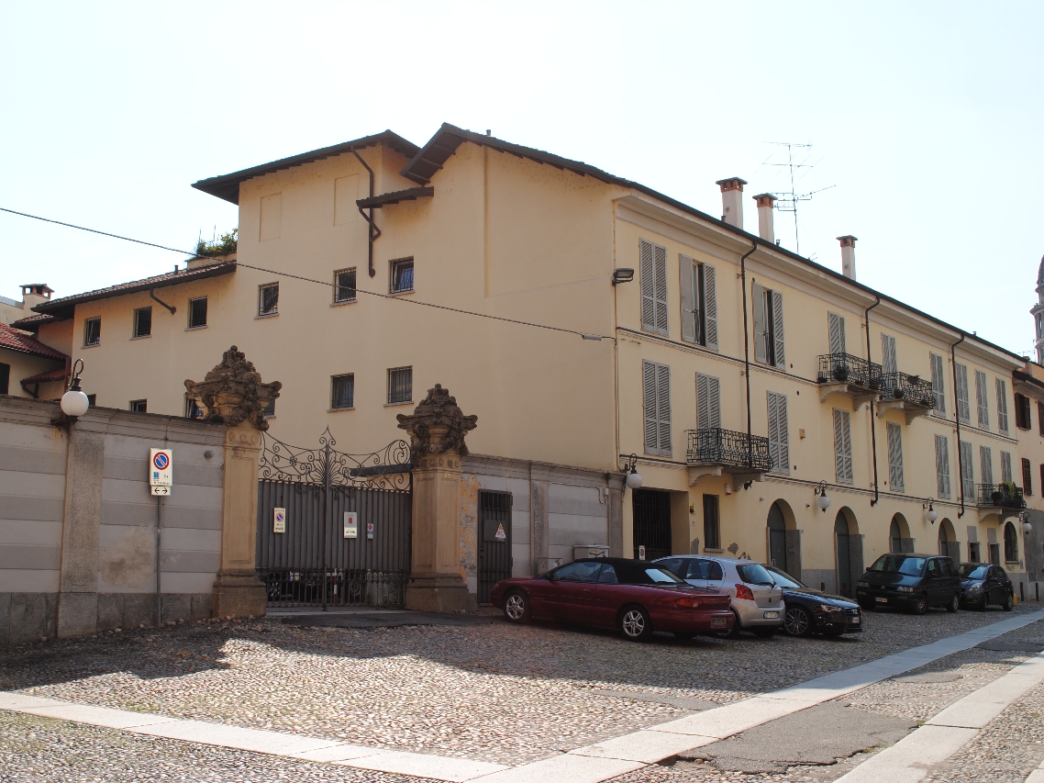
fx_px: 1176
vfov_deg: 36.8
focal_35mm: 39
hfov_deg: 47.8
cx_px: 491
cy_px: 391
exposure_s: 1/200
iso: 100
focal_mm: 24
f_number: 10
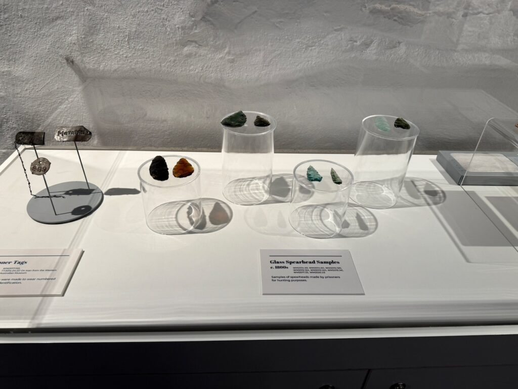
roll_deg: -2.4
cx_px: 259
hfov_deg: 71.6
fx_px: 359
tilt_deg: -33.8
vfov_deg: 56.8
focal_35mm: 24
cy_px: 194
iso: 100
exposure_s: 1/101
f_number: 1.78
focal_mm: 6.76
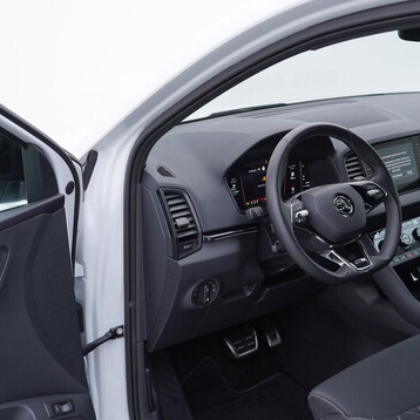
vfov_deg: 36.1
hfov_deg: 36.0
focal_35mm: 47
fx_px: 645
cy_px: 208
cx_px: 243
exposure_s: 1/50
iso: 125
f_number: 3.2
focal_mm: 24
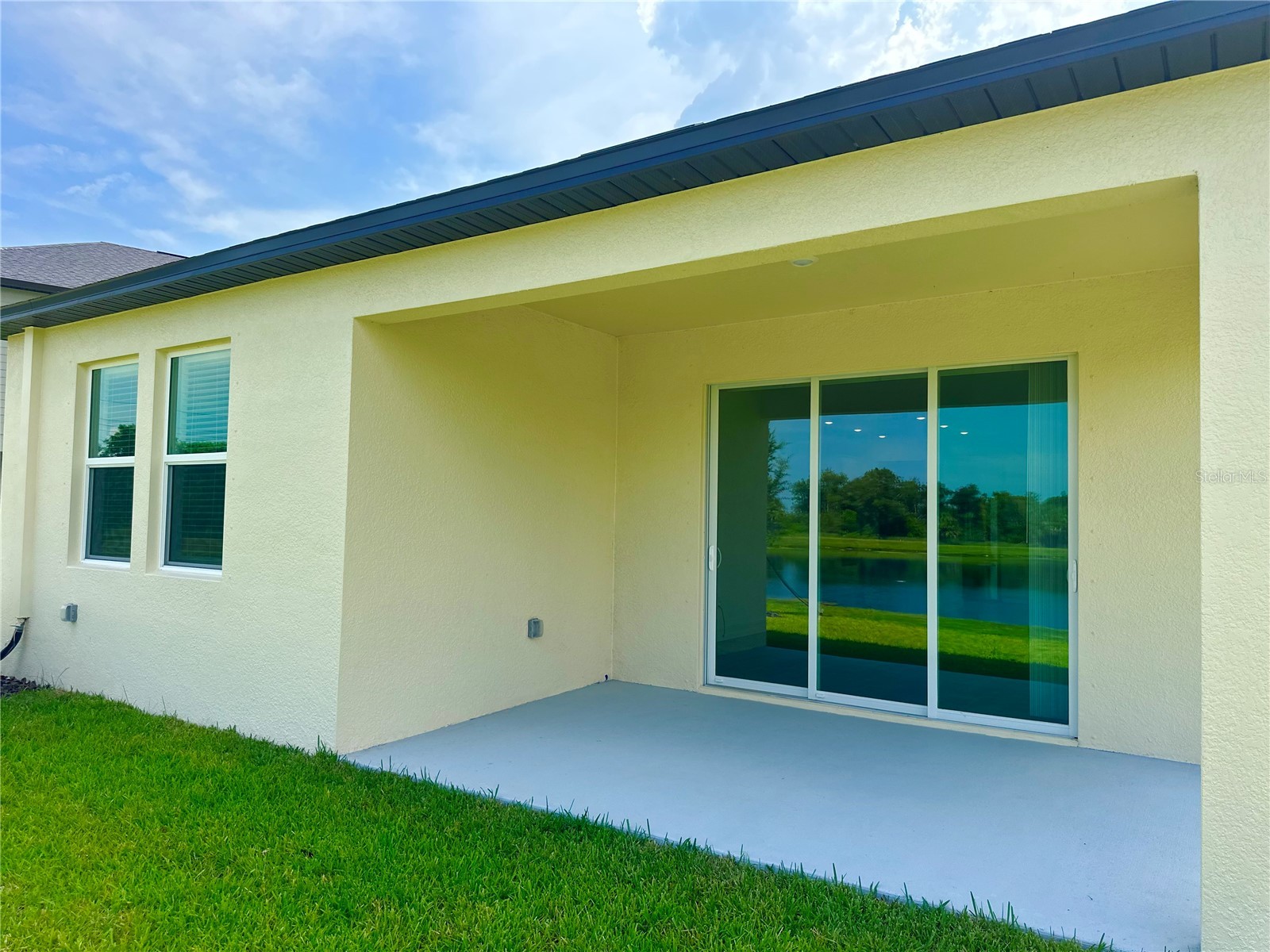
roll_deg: -1.2
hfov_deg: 71.6
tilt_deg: +3.5
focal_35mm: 24
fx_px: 881
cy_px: 476
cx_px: 635
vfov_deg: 56.8
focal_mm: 6.86
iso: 80
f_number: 1.78
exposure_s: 1/2809
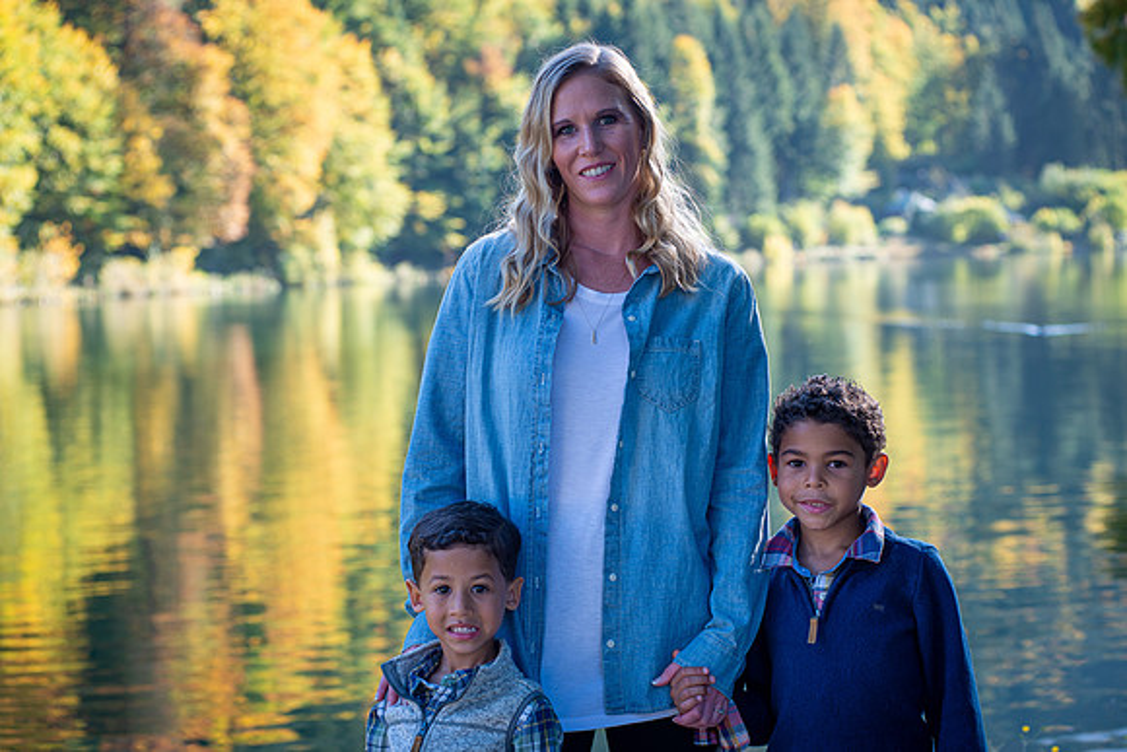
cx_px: 564
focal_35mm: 80
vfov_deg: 17.1
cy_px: 376
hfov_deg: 25.4
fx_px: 2505
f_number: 5
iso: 100
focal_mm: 80
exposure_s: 1/100
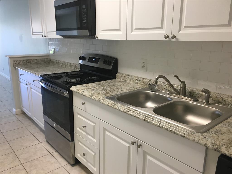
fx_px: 194
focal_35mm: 29
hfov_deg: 61.7
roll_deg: -0.5
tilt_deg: -12.8
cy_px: 87
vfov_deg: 48.2
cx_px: 116
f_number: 2.2
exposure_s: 1/30
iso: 40
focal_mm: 4.15
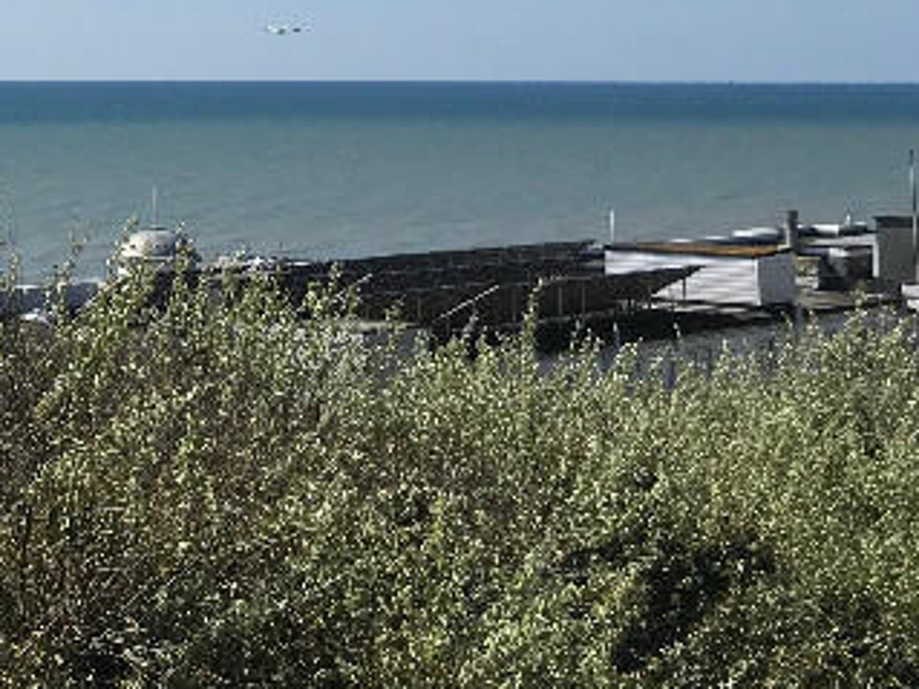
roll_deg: -0.1
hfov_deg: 18.7
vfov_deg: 15.2
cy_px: -173
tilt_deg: +7.0
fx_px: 2468
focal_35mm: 93
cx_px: -447
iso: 25
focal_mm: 4.15
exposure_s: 1/2849
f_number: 2.2
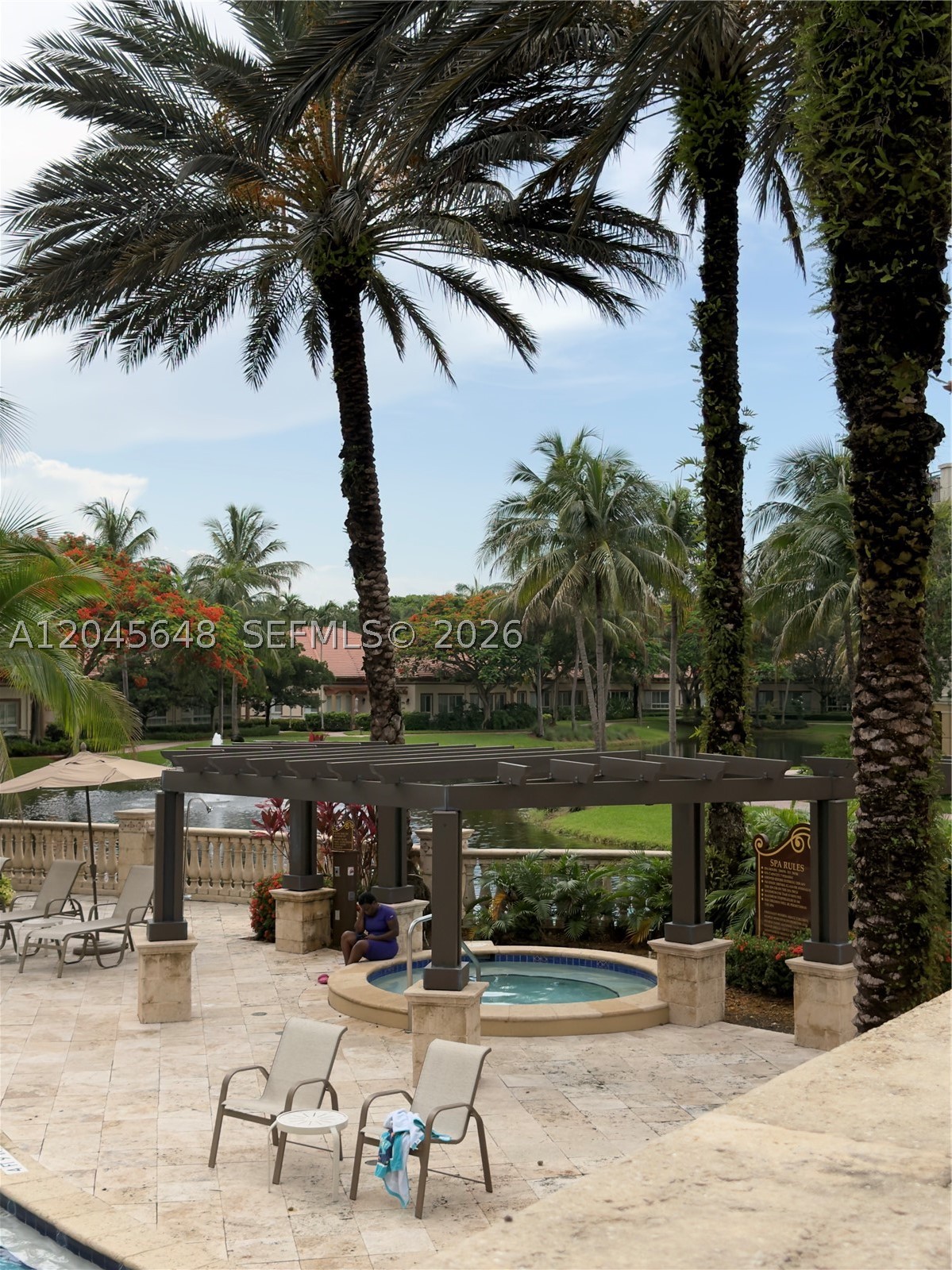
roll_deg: +0.4
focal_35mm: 44
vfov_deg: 43.0
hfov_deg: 32.9
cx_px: 476
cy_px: 635
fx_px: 1614
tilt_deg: +1.1
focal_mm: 6.76
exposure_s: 1/3497
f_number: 1.78
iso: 80
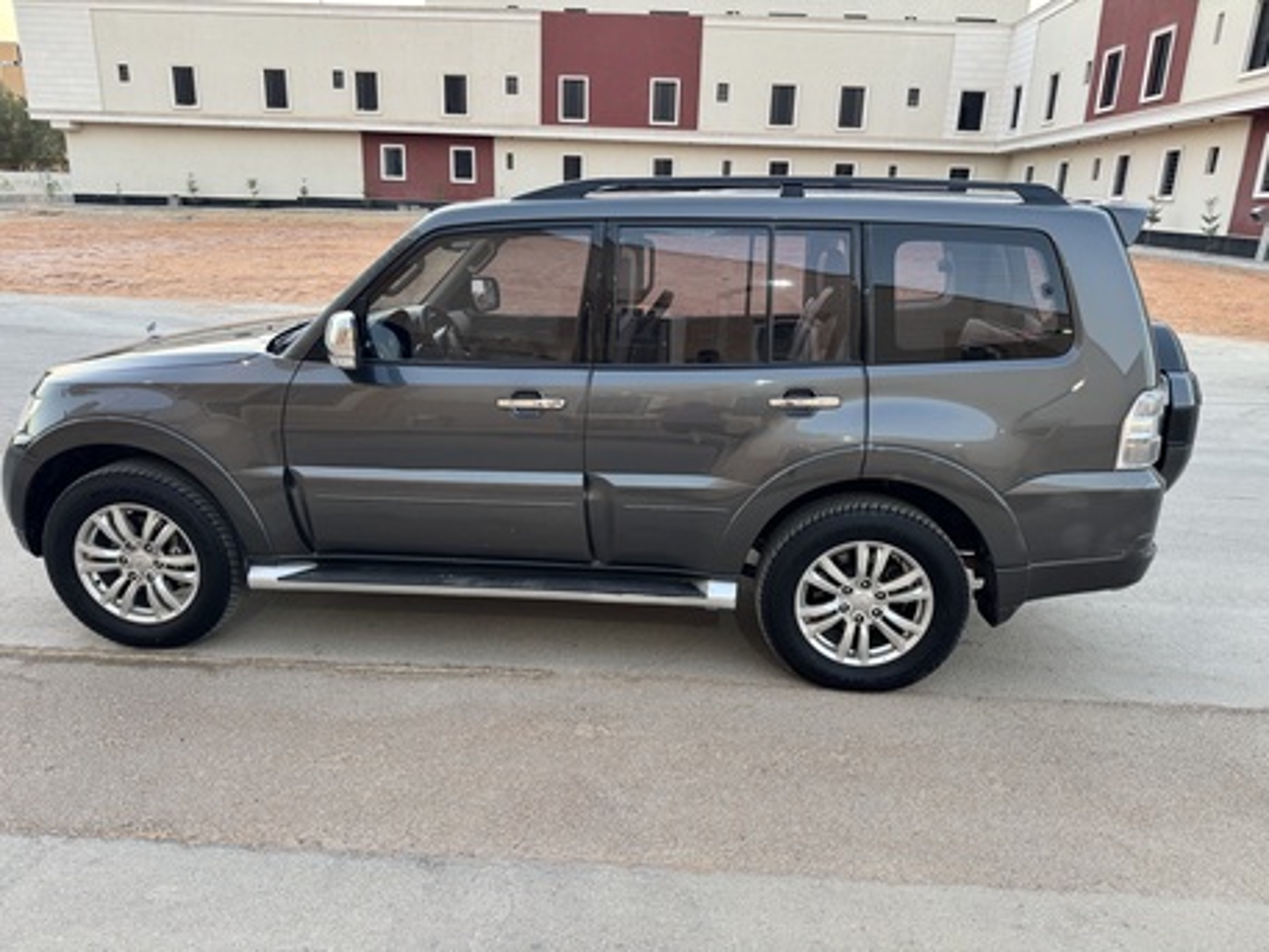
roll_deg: -2.3
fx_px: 880
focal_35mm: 24
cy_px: 476
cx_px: 634
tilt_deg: -17.2
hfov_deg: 71.6
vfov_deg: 56.8
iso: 125
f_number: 1.78
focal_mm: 6.76
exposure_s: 1/60
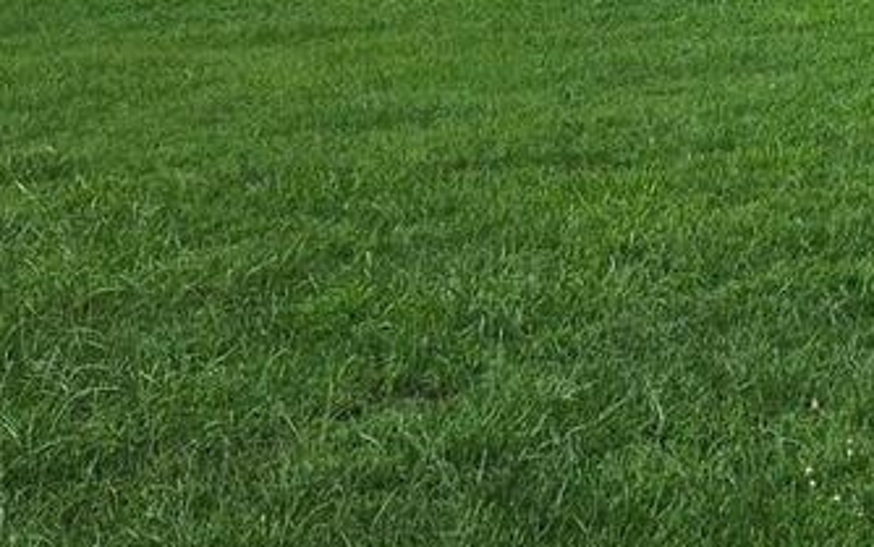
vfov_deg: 11.9
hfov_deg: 17.9
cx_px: 1274
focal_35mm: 105
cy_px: -283
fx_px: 2502
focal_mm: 5.4
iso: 25
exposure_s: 1/1910
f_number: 1.8
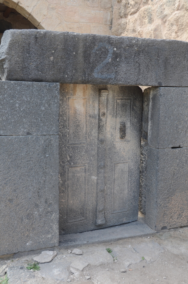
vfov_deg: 49.6
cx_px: 94
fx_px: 307
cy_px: 142
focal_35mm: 39
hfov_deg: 34.1
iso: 200
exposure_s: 1/200
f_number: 7.1
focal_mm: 26
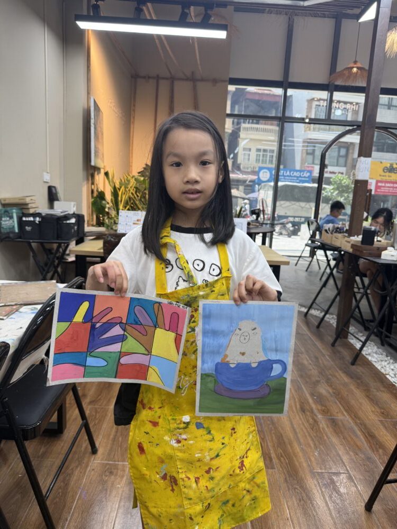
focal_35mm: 24
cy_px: 264
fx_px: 367
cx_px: 198
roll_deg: -5.4
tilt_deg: -9.1
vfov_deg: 71.6
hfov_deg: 56.8
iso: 64
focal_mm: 6.76
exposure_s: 1/100
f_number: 1.78
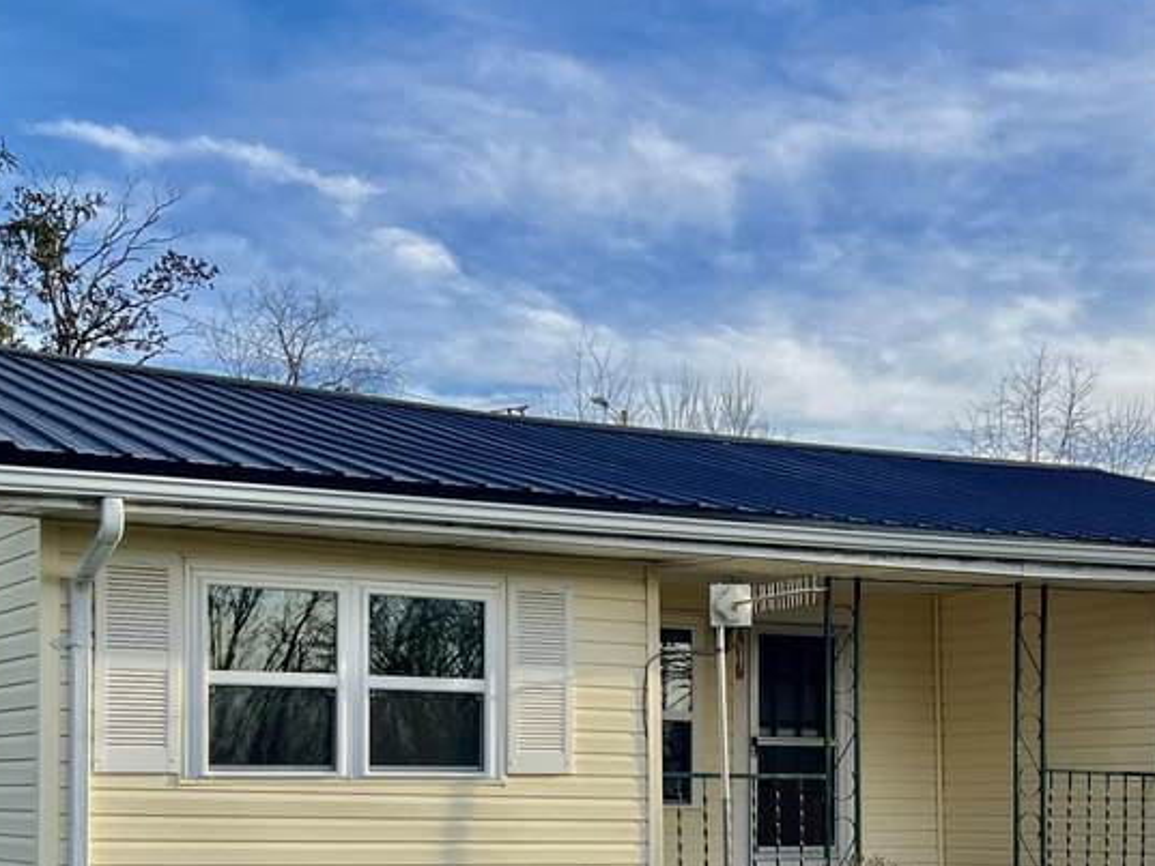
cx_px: 731
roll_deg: -0.1
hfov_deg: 31.0
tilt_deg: +0.1
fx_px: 2069
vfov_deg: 23.2
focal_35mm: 62
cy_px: 737
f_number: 1.5
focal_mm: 5.7
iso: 50
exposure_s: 1/2008
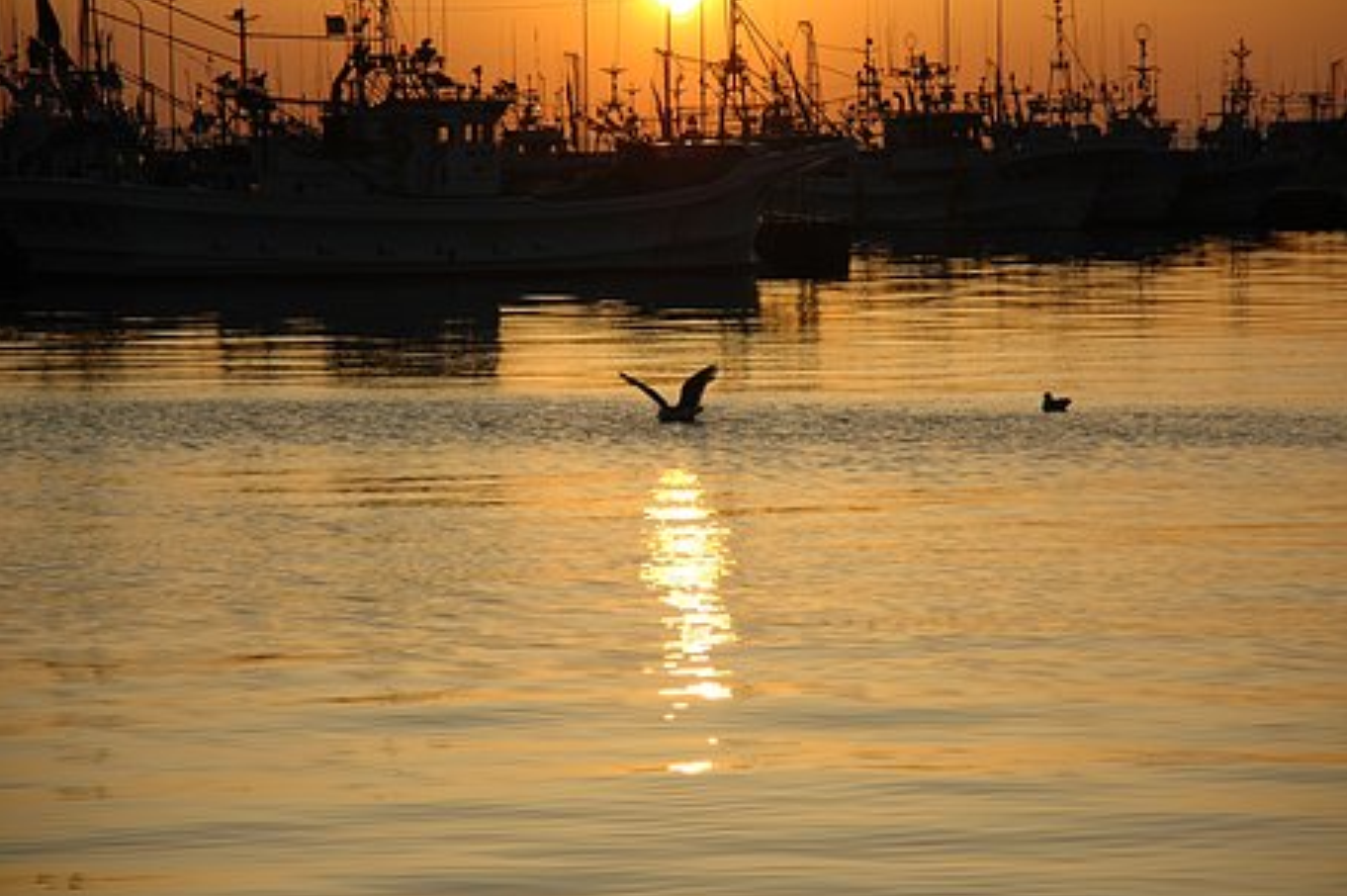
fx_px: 6319
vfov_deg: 8.1
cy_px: 403
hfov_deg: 12.2
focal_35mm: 169
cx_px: 706
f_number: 5.6
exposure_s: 1/1250
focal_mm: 100
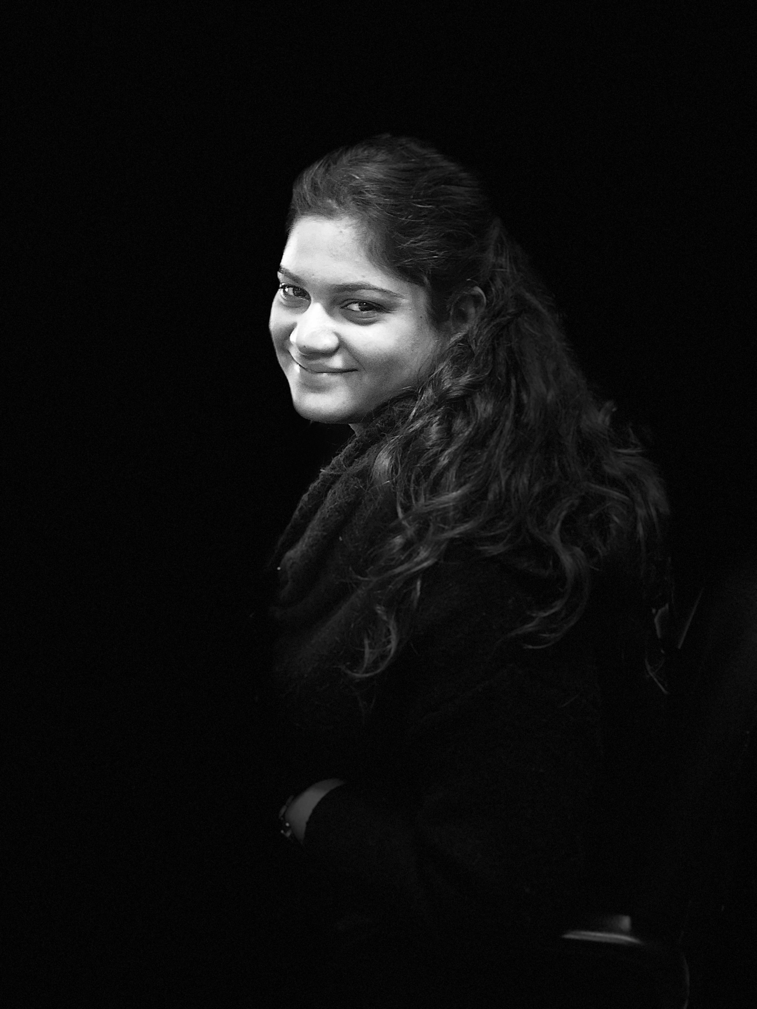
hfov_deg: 28.0
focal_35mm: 52
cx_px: 378
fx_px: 1516
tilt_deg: -21.4
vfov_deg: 36.8
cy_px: 504
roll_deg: +4.1
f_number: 2.4
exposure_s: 1/10
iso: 160
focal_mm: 6
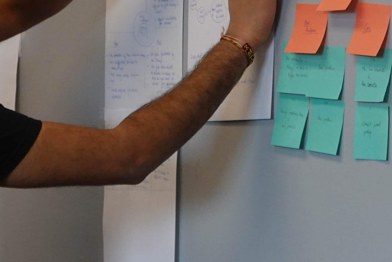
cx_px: 270
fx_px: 2602
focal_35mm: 239
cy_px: -51
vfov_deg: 5.7
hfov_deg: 8.6
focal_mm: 27.44
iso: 500
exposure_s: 1/80
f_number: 4
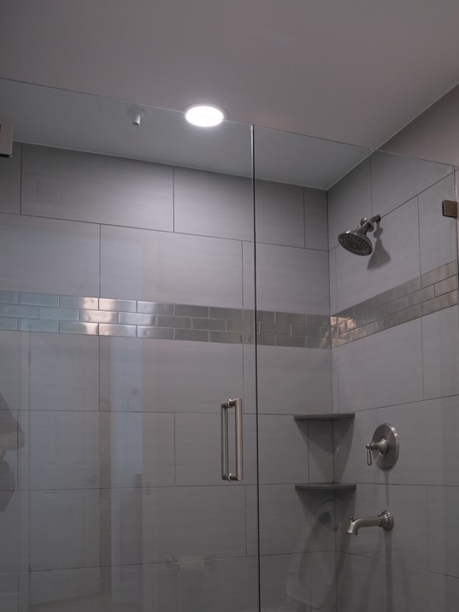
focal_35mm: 35
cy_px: 432
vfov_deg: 51.1
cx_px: 260
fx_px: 619
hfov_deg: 40.6
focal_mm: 16
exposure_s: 1/15
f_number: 5
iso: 160
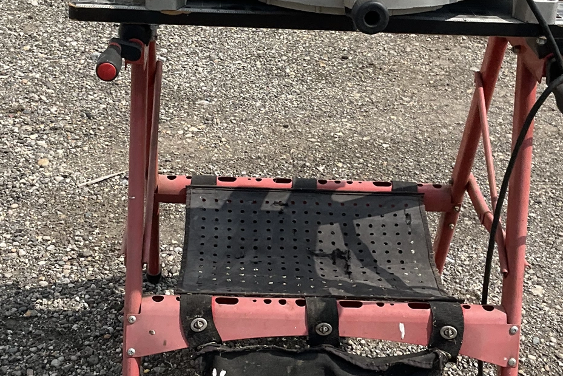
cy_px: 117
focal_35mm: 65
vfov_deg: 20.8
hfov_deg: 30.9
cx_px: 241
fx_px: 1017
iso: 25
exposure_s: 1/1730
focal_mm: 3
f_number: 1.8
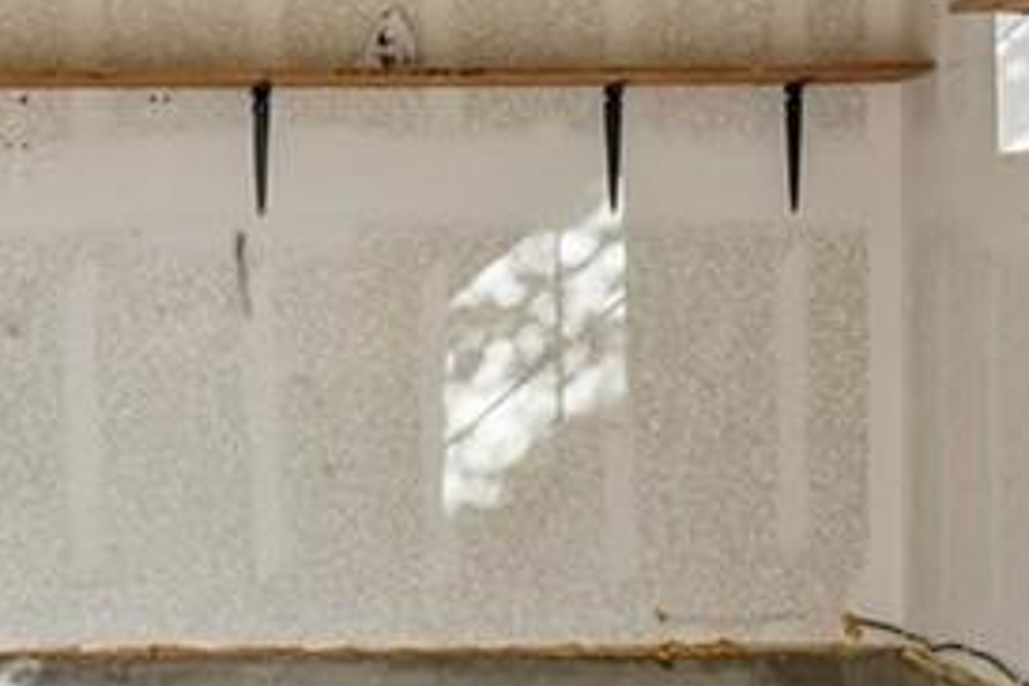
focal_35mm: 88
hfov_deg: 22.7
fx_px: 2515
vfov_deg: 15.5
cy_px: 317
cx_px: 147
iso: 400
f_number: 8
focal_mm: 10
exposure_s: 1/320
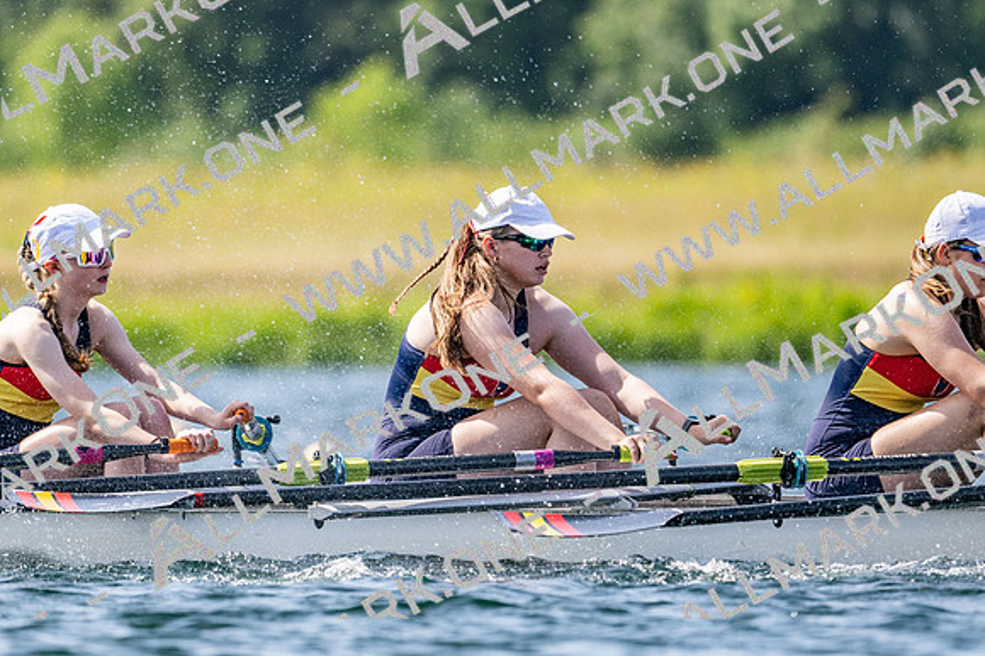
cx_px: 492
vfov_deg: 2.3
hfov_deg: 3.4
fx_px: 16407
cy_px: 328
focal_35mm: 600
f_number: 4.5
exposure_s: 1/2500
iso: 280
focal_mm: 400
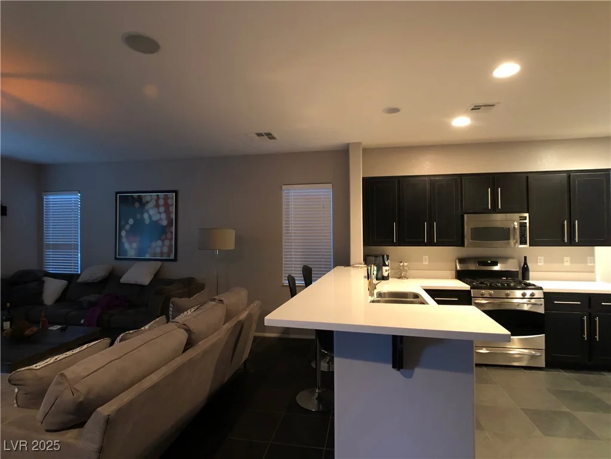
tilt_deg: +0.8
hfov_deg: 63.4
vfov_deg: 49.7
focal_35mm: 28
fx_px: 494
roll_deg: +1.0
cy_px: 230
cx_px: 306
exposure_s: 1/4
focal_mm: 3.99
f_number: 1.8
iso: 100
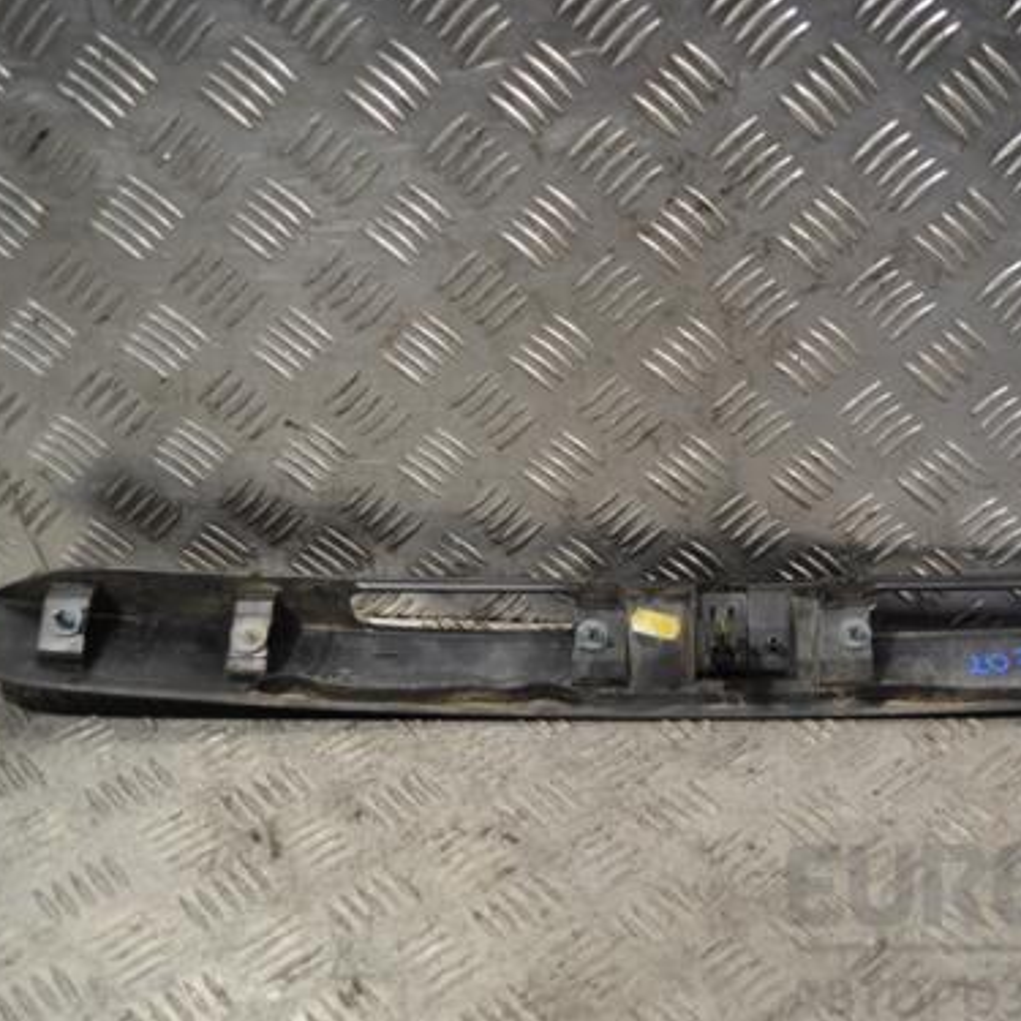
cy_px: 523
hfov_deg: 34.1
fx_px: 1635
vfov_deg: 34.7
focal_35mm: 49
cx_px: 735
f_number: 4
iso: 100
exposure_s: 1/30
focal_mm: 24
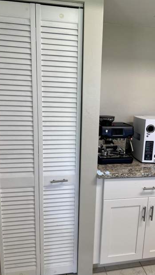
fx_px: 212
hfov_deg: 40.2
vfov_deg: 66.0
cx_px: 85
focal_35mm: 29
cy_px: 140
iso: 50
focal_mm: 5.7
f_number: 1.5
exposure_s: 1/120
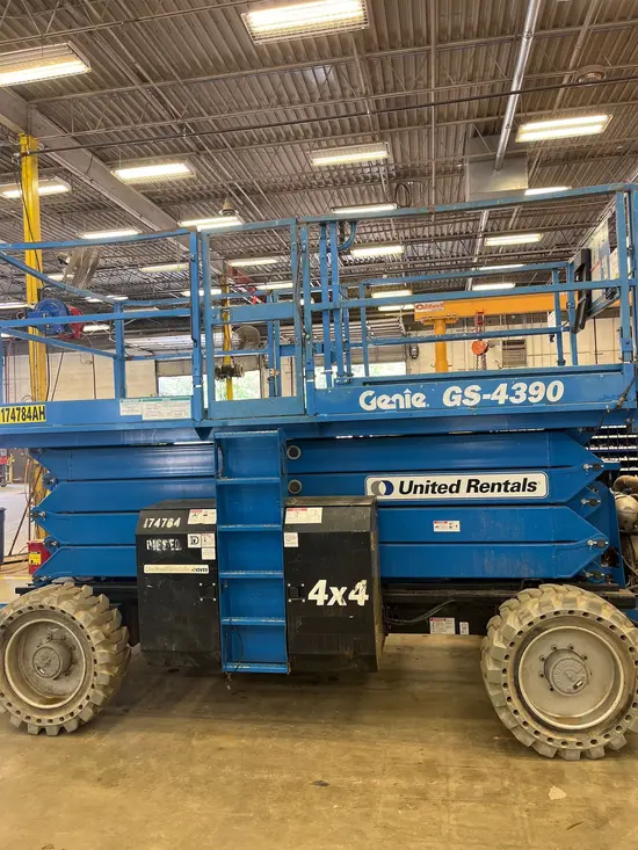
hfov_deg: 53.1
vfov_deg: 67.3
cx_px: 319
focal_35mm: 26
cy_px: 425
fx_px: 639
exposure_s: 1/60
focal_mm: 5.1
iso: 100
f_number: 1.6
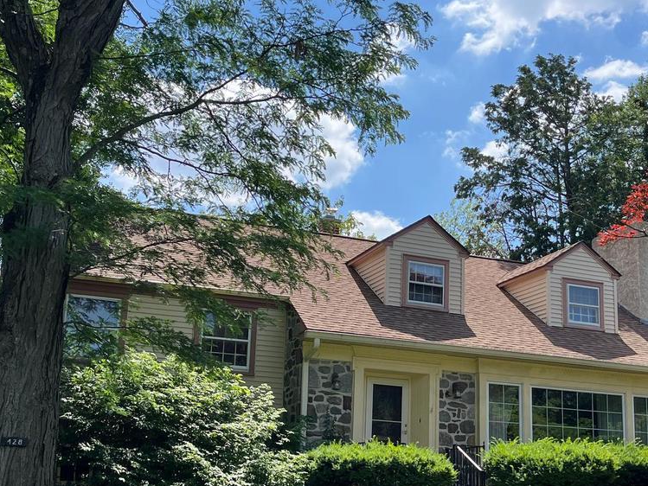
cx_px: 386
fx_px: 936
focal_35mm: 50
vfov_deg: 29.0
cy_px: 301
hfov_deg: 38.0
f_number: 1.6
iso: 50
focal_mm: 5.1
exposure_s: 1/2137
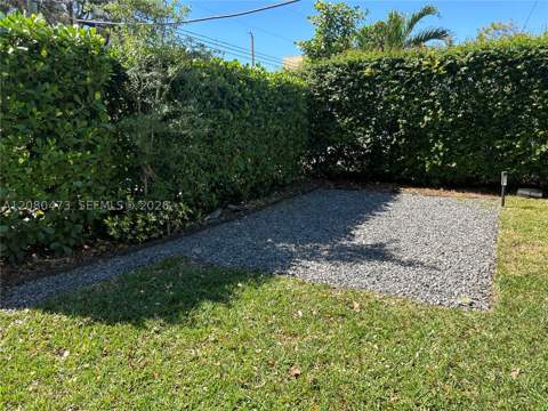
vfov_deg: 53.1
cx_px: 274
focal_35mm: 26
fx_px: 412
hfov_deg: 67.3
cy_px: 206
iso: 50
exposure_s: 1/1159
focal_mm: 5.7
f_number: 1.5
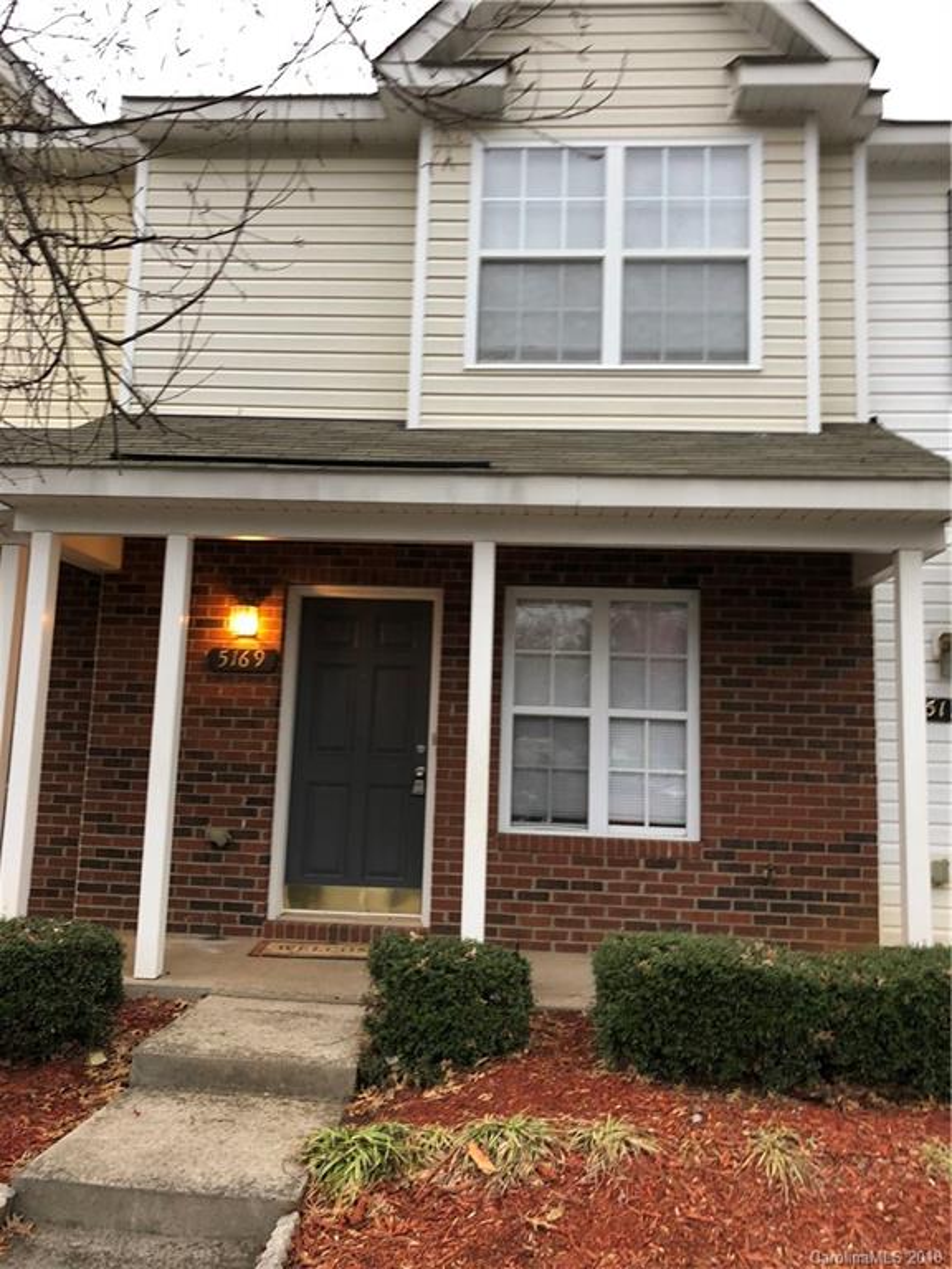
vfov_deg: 63.4
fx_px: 1027
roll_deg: -3.7
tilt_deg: +6.0
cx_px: 476
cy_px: 634
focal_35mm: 28
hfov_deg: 49.7
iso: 40
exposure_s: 1/24
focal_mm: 4
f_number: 1.8
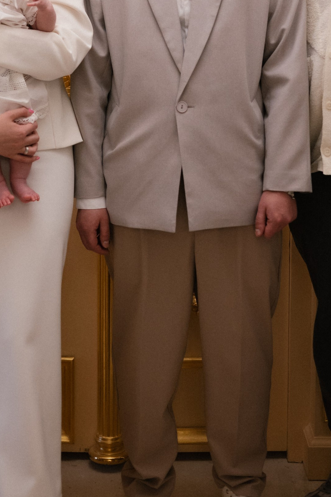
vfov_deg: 21.9
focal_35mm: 89
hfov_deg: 15.3
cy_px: -13
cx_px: 132
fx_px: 1227
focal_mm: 35
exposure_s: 1/250
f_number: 2
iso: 800
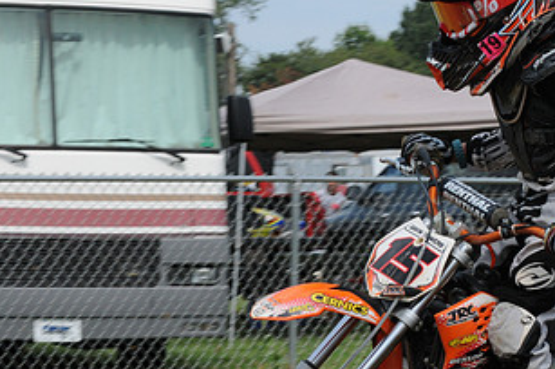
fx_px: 3142
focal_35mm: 204
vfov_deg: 6.7
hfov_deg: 10.1
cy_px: 187
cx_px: 477
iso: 640
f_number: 11
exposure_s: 1/800
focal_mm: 72
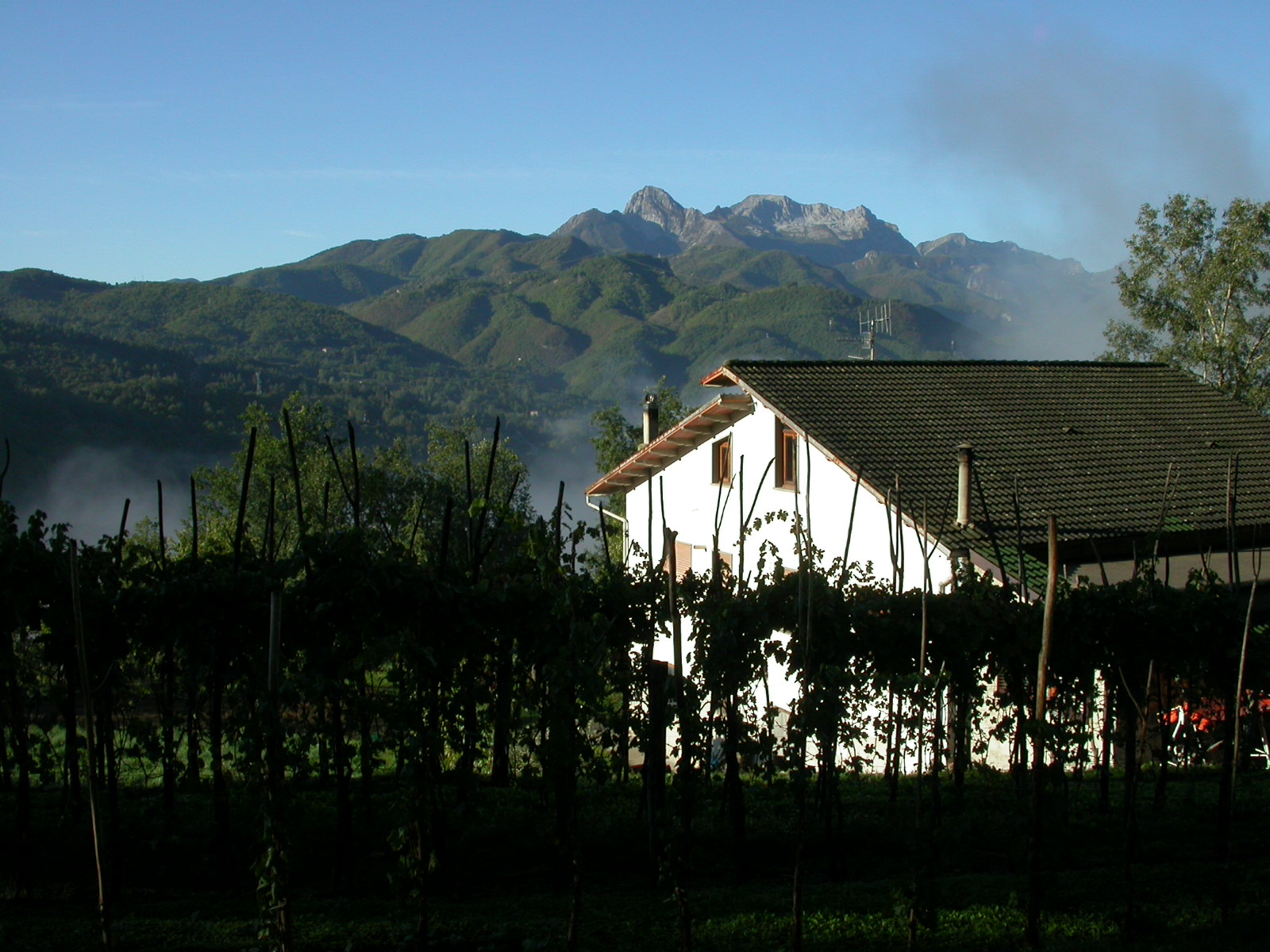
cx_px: 635
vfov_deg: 37.7
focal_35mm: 38
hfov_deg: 49.0
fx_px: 1394
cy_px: 476
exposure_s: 1/322
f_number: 7.5
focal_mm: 7.85
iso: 100
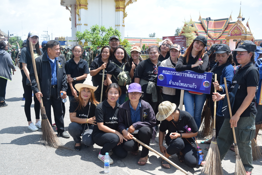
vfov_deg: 41.8
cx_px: 131
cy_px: 88
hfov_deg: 59.5
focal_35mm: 32
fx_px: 229
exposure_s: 1/1600
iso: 800
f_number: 5
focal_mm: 21
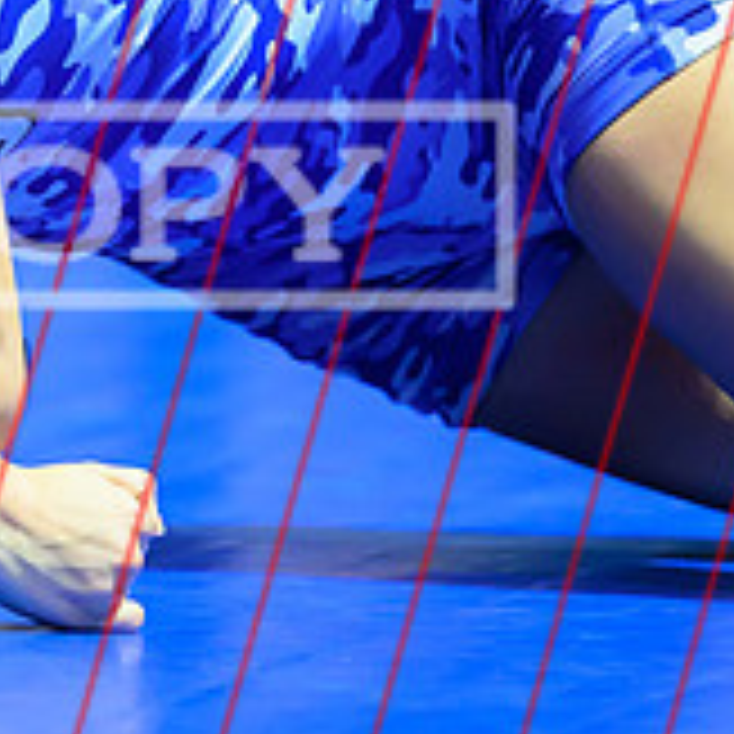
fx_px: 16913
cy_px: 363
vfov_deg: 2.5
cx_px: -123
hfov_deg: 2.5
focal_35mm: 705
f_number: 2.8
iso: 5000
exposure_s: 1/640
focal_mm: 200
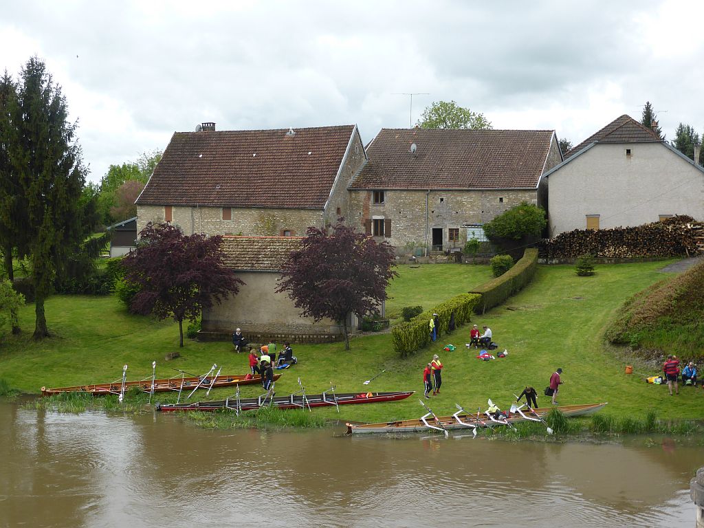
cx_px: 352
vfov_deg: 29.7
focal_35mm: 49
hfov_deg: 38.9
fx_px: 997
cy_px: 264
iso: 100
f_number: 4.2
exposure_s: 1/500
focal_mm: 8.5
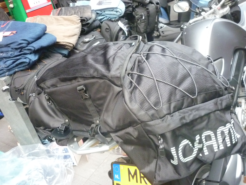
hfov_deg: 55.4
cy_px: 92
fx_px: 235
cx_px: 123
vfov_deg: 42.9
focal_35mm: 33
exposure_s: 1/60
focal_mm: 5.5
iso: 800
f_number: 2.8
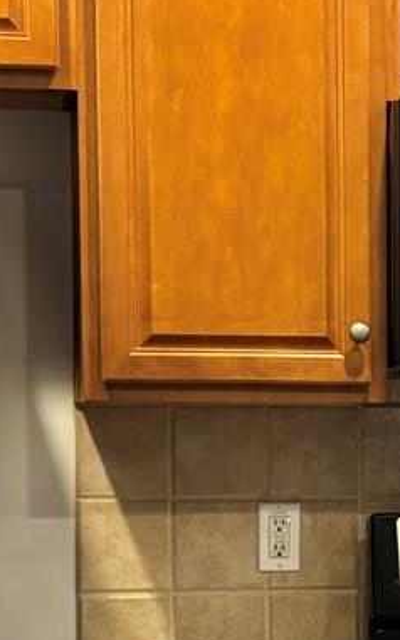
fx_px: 2582
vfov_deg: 14.0
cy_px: 556
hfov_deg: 8.7
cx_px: 587
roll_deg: -0.2
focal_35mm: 148
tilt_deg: -4.6
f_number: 1.6
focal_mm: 5.96
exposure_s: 1/60
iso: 250
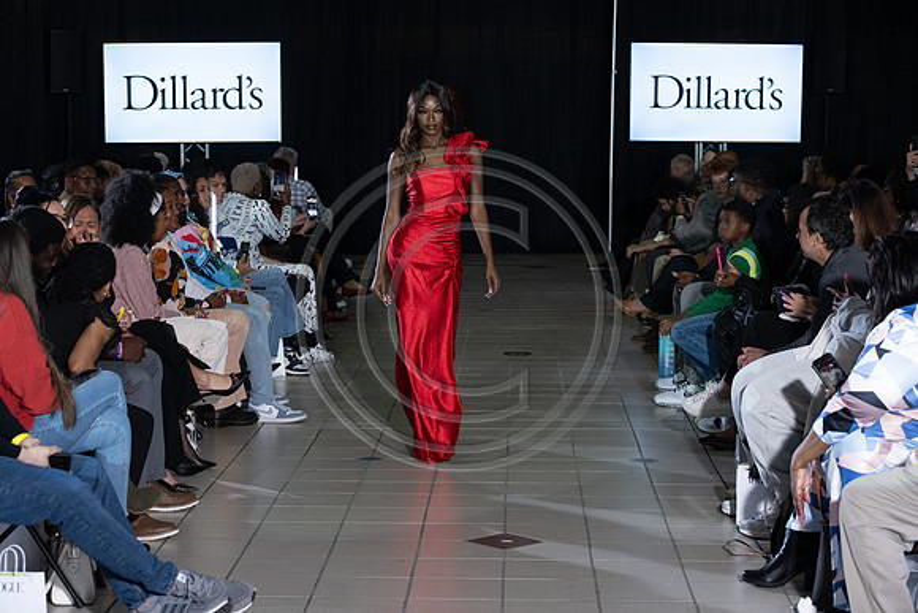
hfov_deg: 24.8
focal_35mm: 82
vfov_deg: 16.7
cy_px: 306
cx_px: 459
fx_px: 2091
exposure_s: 1/160
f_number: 5
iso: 1250
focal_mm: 82
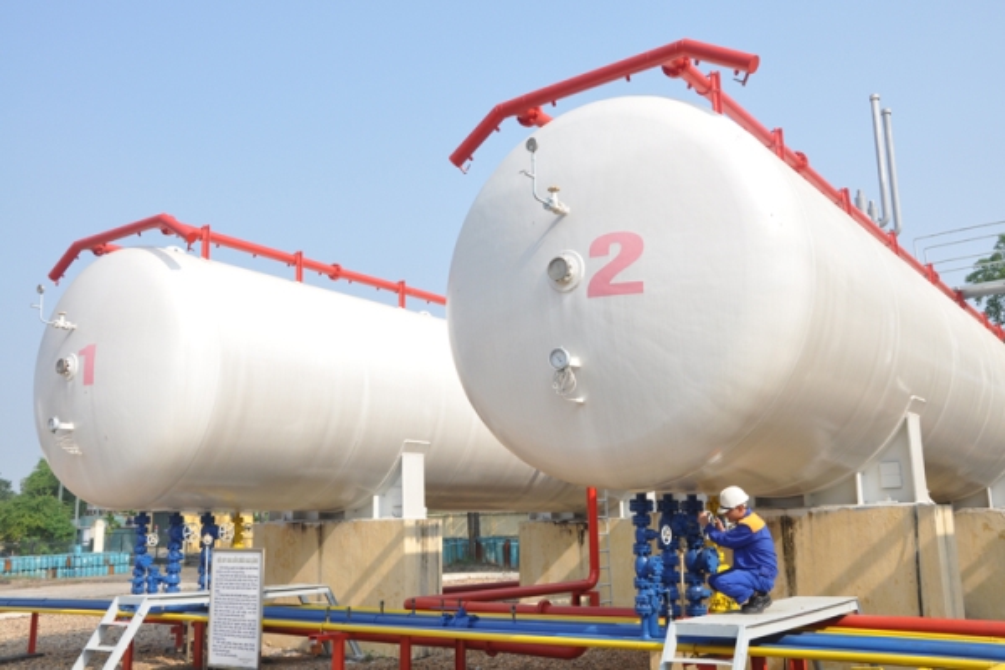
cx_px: 502
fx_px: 1005
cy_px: 335
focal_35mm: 36
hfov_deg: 53.1
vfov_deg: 36.9
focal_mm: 24
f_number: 10
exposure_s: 1/400
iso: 500
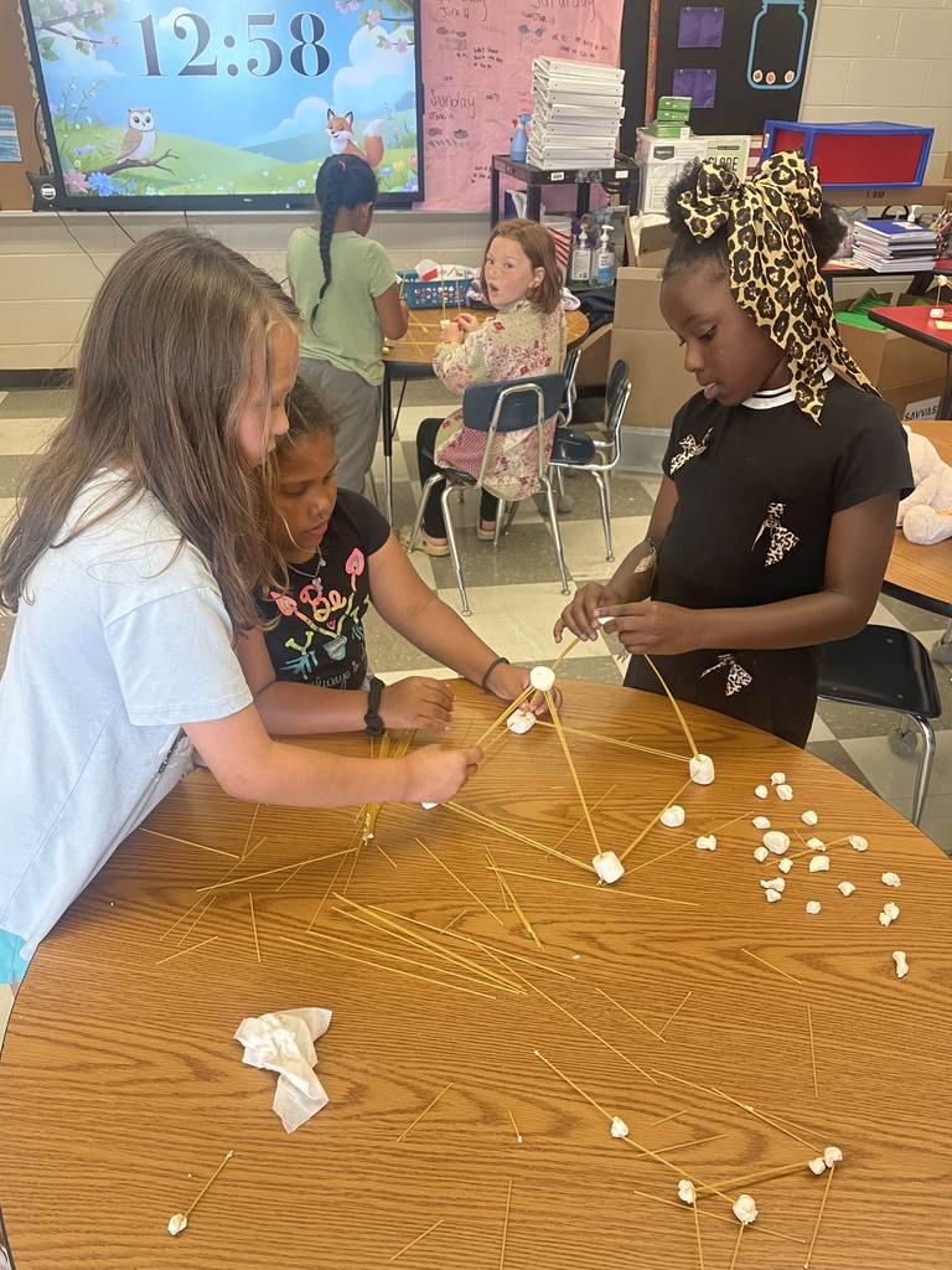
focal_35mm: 26
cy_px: 635
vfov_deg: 67.3
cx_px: 476
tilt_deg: -31.2
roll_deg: -1.4
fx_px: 953
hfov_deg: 53.1
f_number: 1.6
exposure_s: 1/60
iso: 80
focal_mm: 4.2
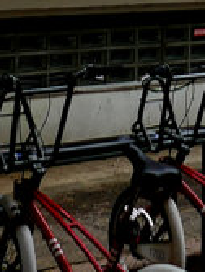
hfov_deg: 10.0
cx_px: 246
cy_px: -255
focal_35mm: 147
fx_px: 1156
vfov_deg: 12.1
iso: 125
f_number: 2.8
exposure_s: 1/160
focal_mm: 9.1
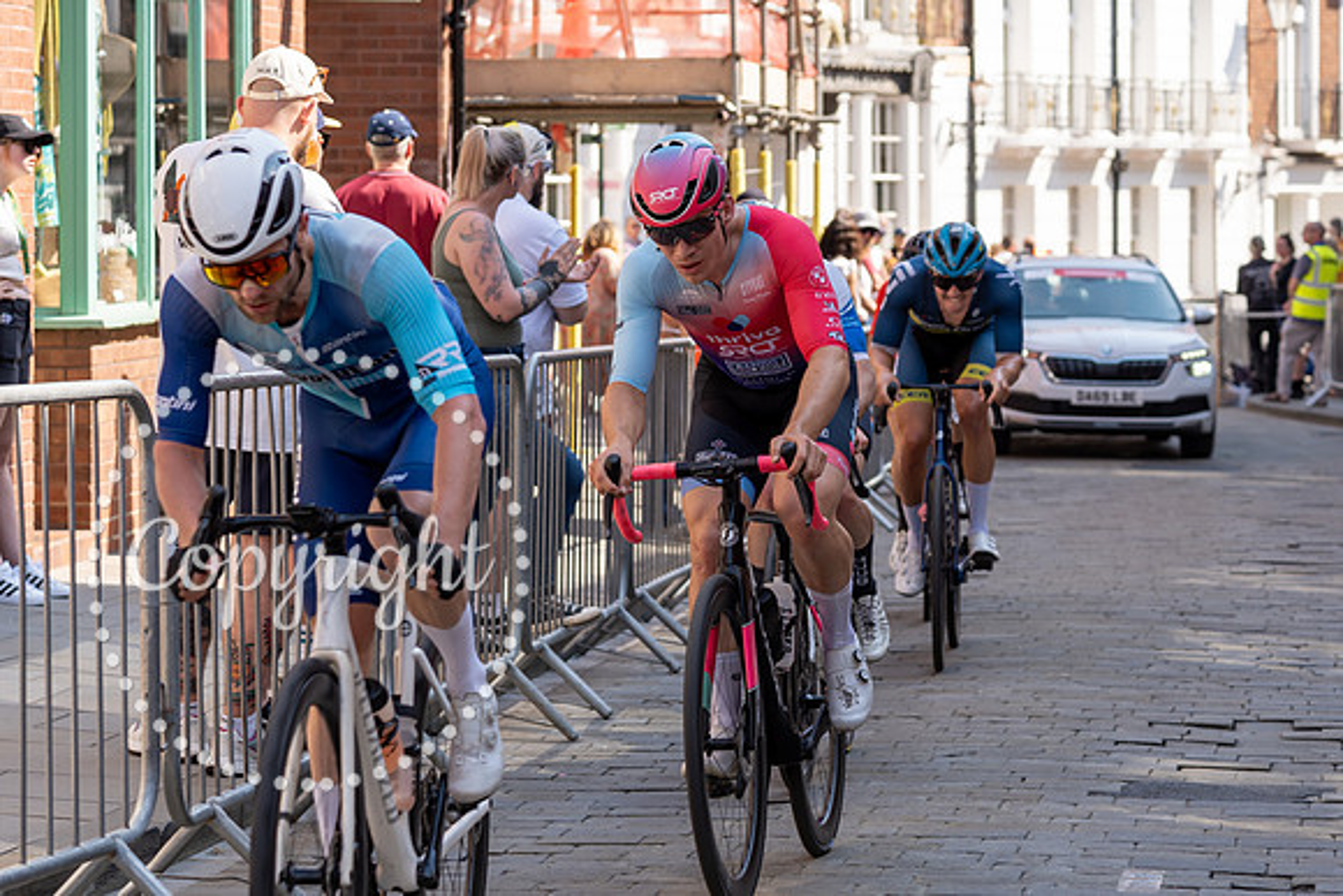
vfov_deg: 11.6
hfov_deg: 17.3
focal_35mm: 118
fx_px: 4406
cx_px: 728
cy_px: 191
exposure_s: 1/400
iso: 100
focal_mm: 75
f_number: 4
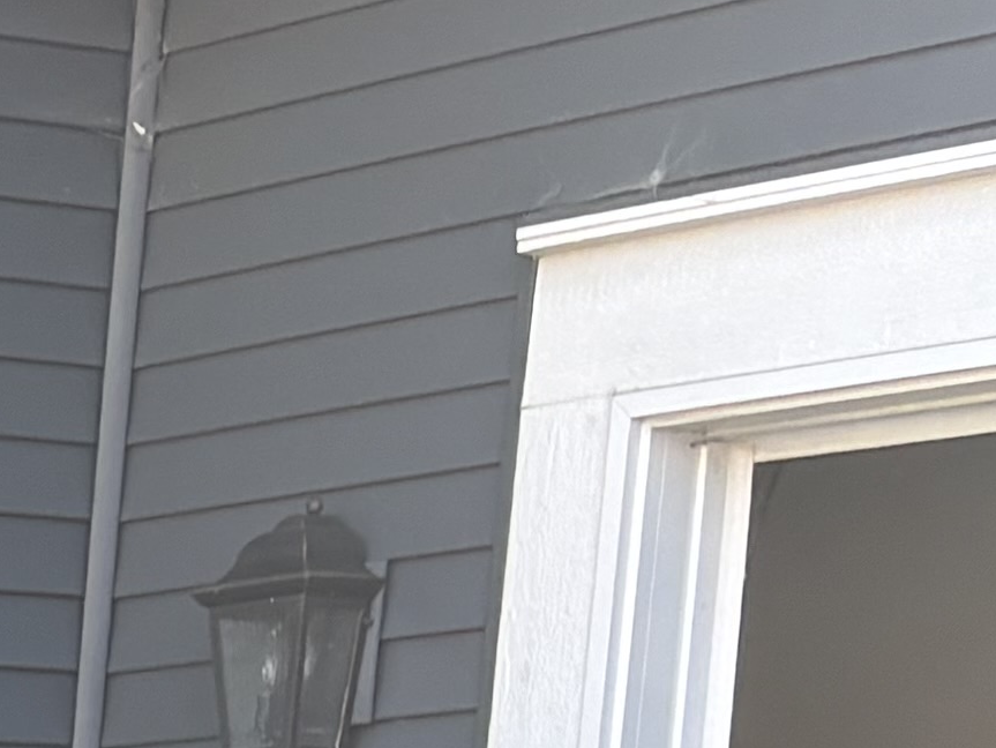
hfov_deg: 9.6
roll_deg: -0.1
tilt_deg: -12.0
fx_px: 4951
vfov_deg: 7.5
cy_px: 2303
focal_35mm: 172
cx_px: -1715
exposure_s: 1/229
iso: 50
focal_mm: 5.96
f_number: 1.6
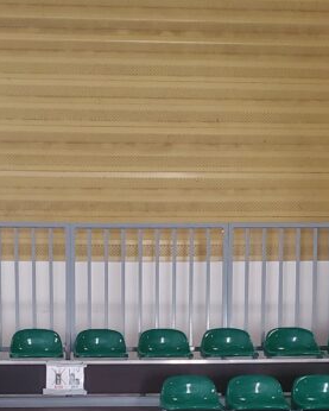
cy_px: 390
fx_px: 912
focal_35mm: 75
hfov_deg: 20.2
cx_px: 72
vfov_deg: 24.5
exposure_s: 1/20
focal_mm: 4.3
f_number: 1.5
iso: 640
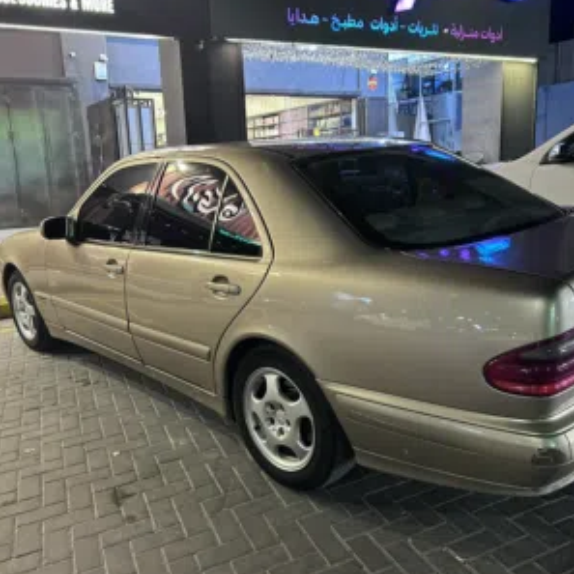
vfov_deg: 52.5
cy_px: 309
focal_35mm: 31
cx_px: 288
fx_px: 582
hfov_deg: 52.5
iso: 400
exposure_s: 1/50
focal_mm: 5.7
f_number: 1.5
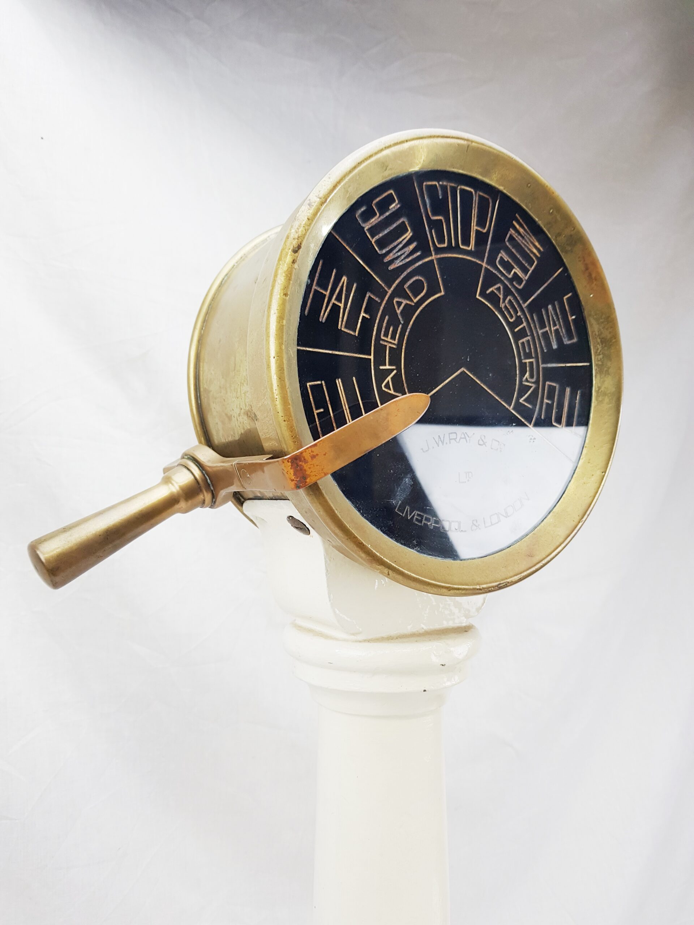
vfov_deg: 67.3
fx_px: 695
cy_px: 462
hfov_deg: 53.1
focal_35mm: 26
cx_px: 347
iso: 50
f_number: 1.7
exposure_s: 1/100
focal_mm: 4.3
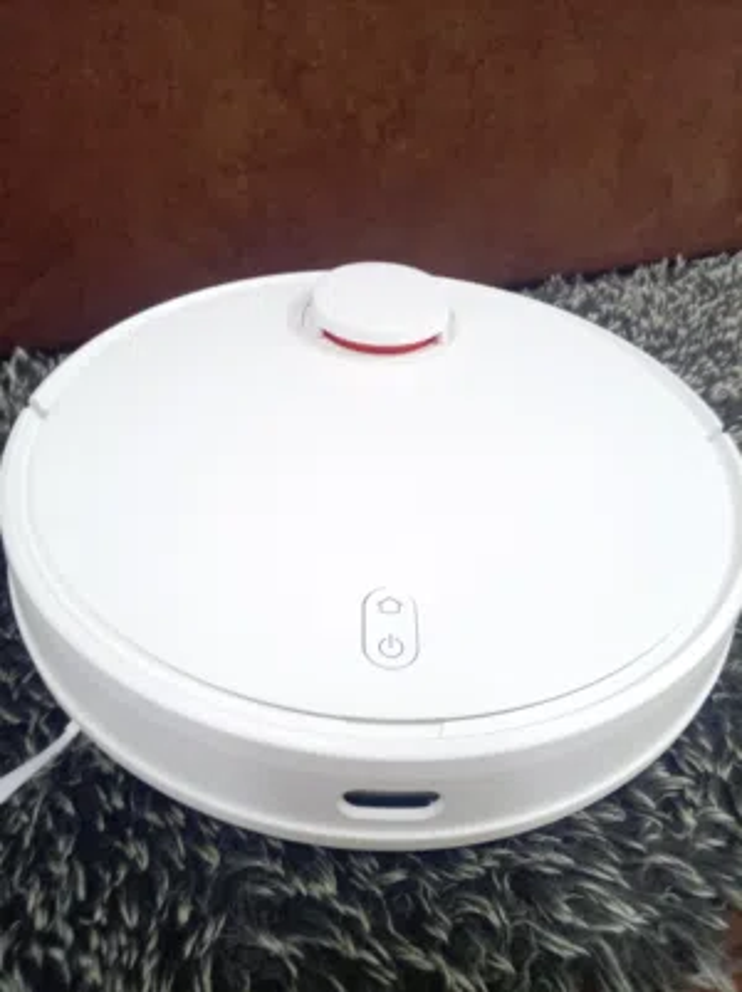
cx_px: 371
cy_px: 496
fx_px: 716
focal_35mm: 25
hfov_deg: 54.8
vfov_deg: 69.4
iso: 210
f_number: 1.8
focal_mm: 4.15
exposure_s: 1/25
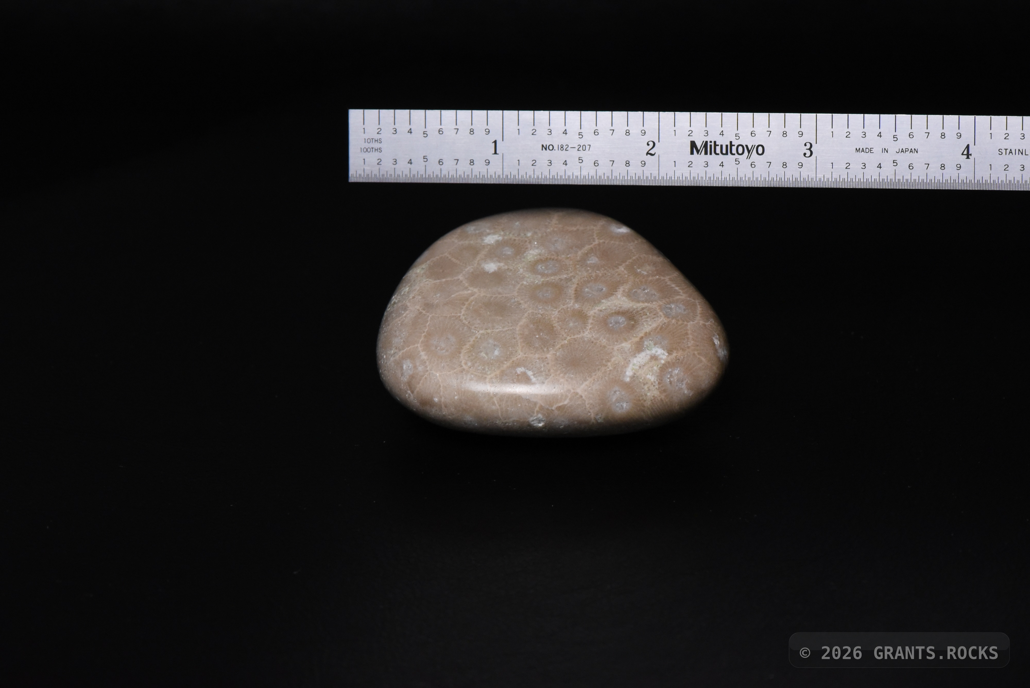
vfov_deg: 13.1
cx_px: 515
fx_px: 3005
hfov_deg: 19.4
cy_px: 344
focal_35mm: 105
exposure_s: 1/60
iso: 5000
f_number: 14
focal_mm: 105
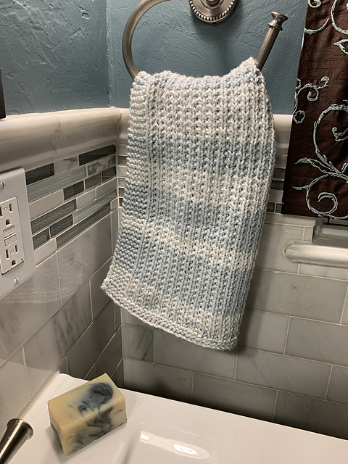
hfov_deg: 53.1
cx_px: 174
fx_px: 349
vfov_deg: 67.3
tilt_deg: -20.0
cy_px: 232
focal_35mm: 26
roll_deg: -0.4
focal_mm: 4.25
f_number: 1.8
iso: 64
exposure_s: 1/60
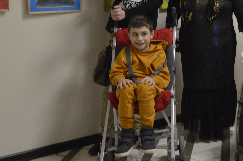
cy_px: 41
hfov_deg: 25.8
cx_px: 271
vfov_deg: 18.7
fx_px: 486
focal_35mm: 72
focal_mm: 21
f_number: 3.8
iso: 560
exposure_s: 1/15
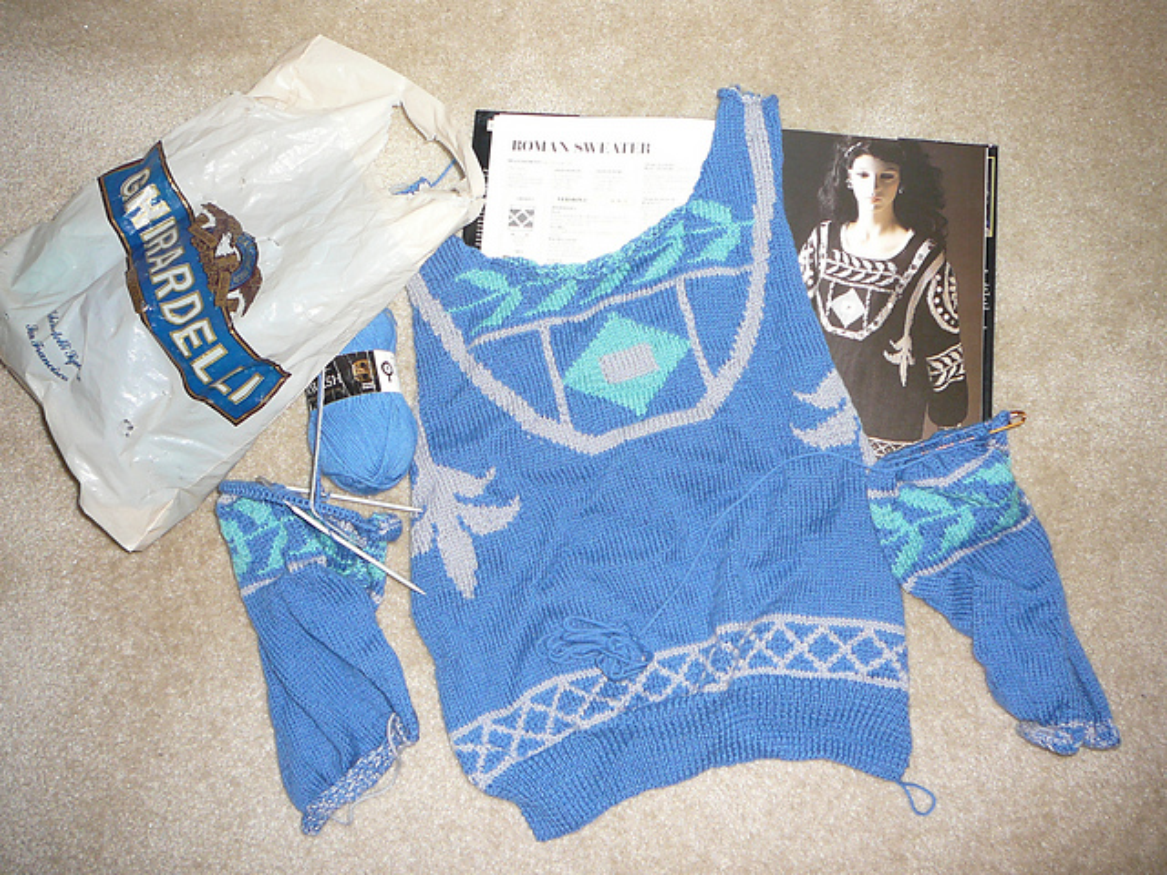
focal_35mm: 35
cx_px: 584
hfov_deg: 52.6
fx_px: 1180
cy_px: 438
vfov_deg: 40.7
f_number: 2.8
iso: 100
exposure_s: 1/30
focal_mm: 5.2
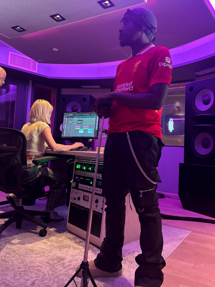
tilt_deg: +5.1
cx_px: 111
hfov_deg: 48.2
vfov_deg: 61.5
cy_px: 129
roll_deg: -2.7
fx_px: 240
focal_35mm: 29
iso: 800
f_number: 1.6
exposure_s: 1/30
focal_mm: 5.96
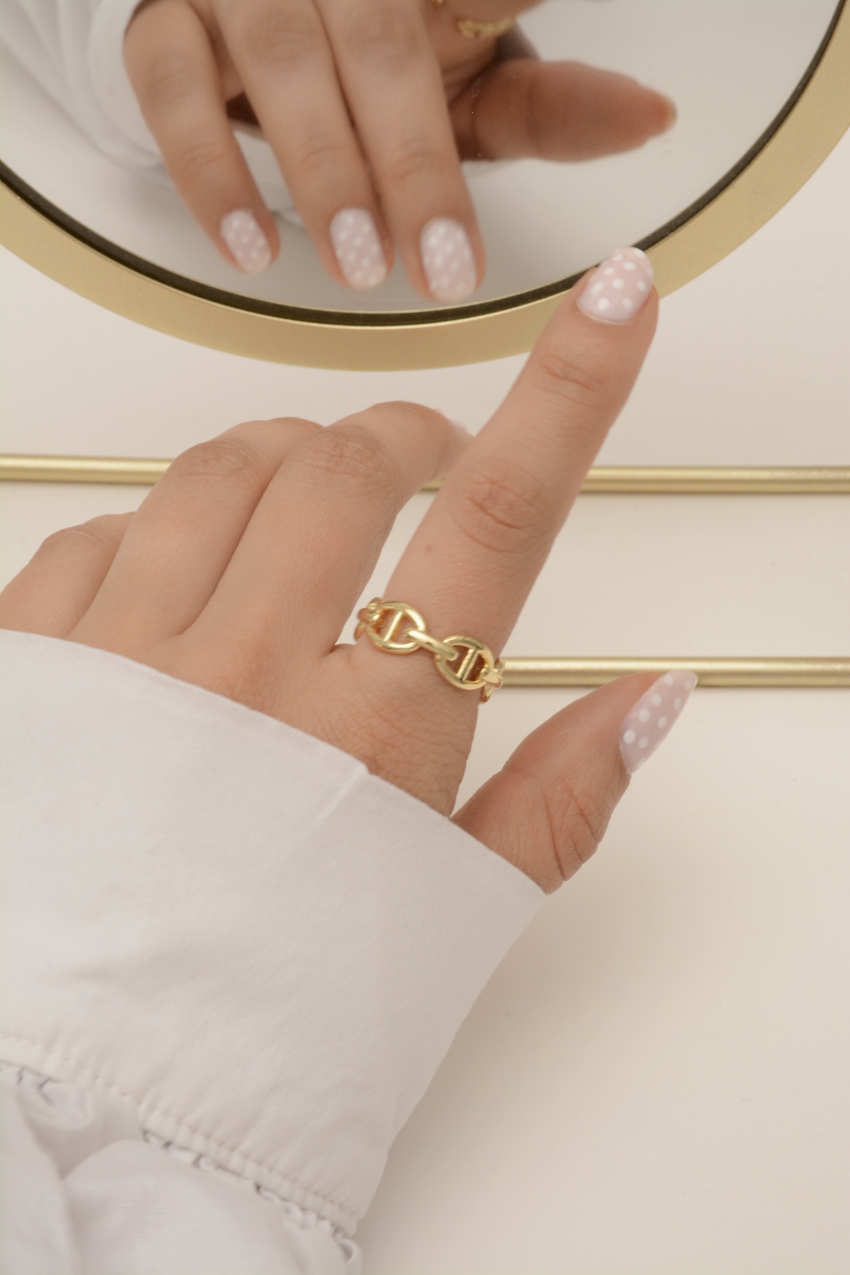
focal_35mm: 78
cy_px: 638
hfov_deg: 17.5
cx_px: 425
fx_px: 2762
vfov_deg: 26.0
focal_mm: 52
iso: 500
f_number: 20
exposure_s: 1/100
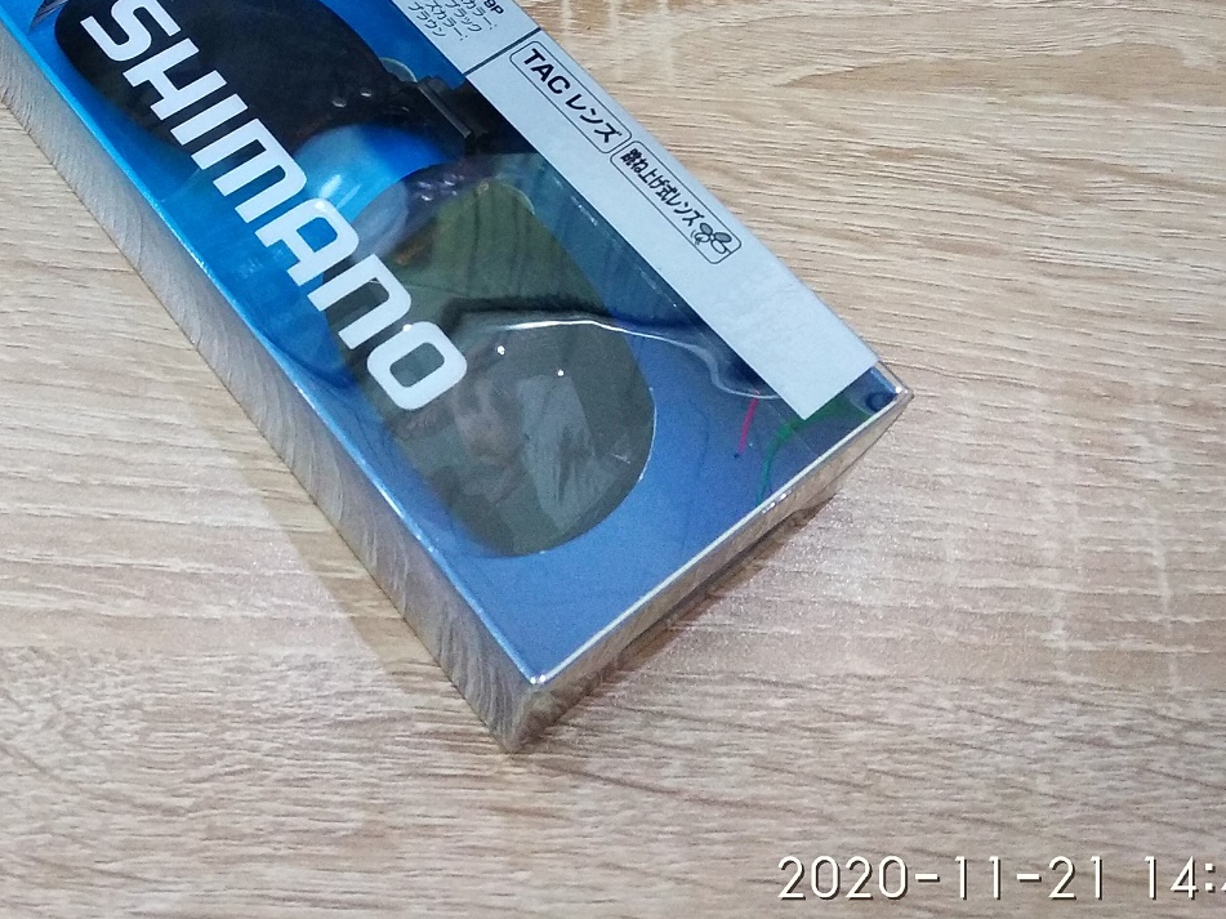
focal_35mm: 41
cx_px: 373
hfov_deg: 44.8
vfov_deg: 34.4
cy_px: 233
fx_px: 1452
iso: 1250
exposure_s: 1/25
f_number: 2.2
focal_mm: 3.81
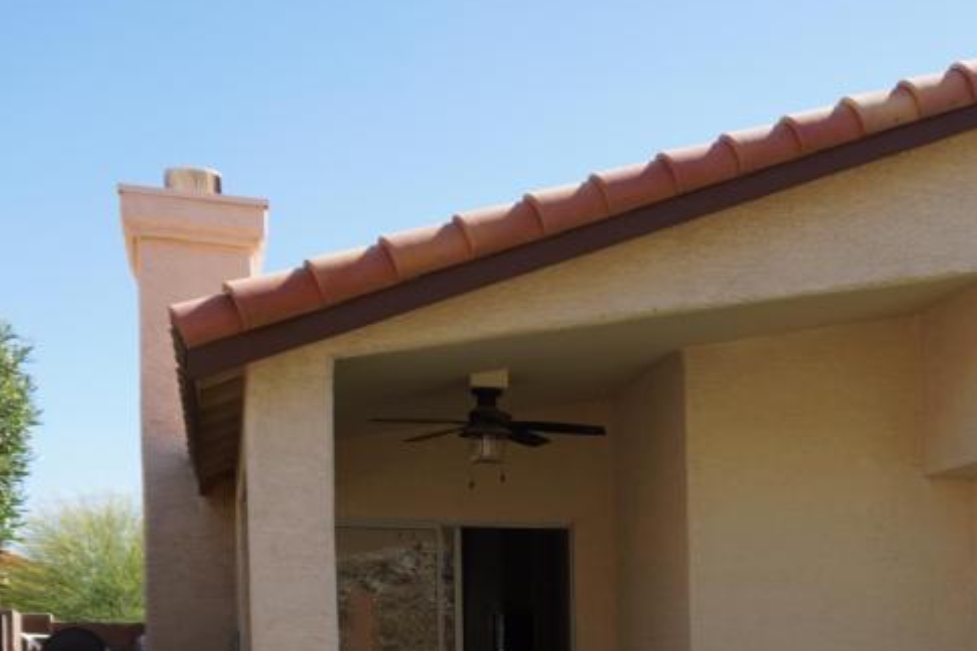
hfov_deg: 32.8
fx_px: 1546
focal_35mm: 57
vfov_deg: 22.5
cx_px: 931
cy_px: 711
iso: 100
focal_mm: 16
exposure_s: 1/250
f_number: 6.3
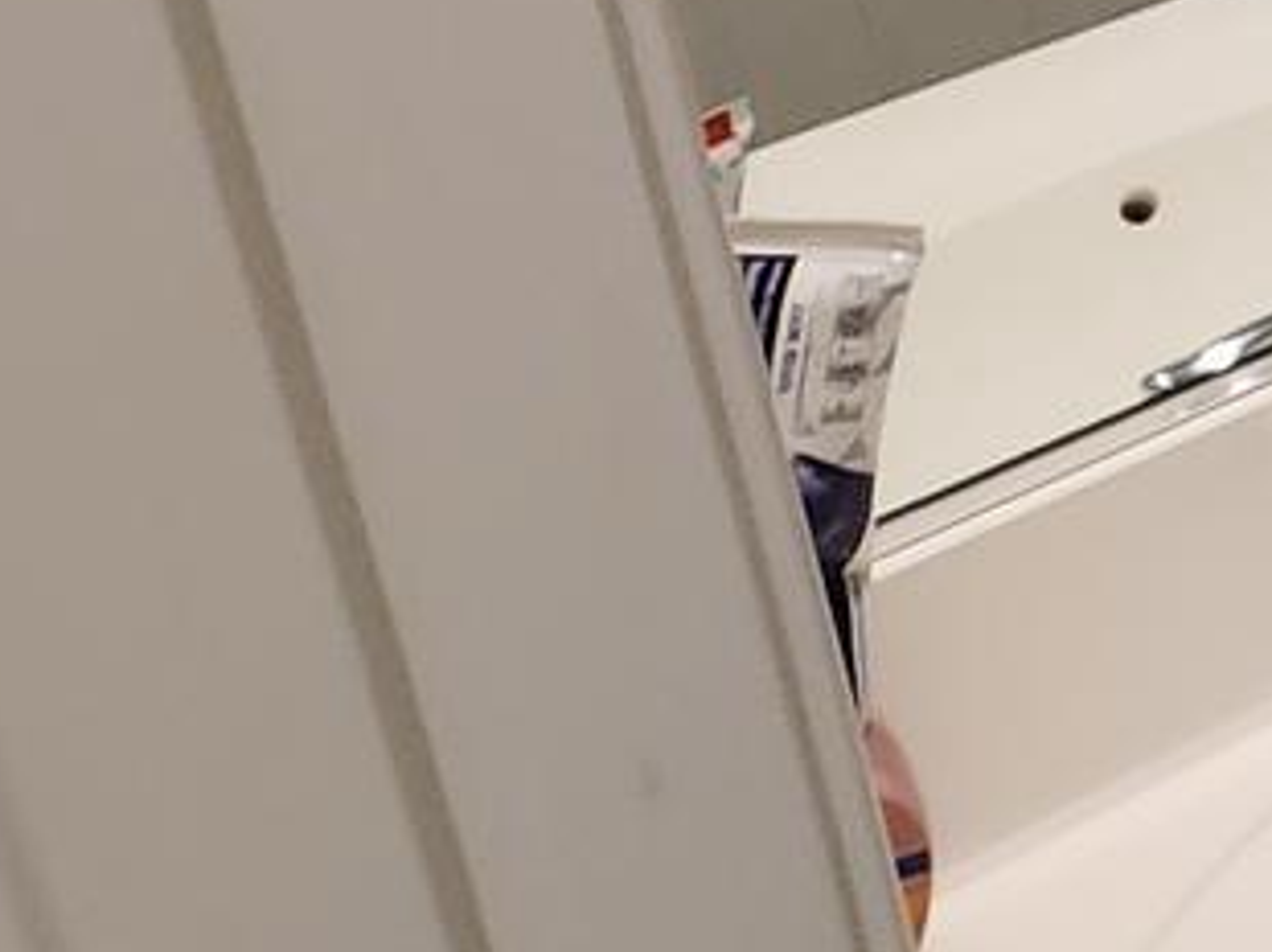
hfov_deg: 12.6
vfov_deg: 14.9
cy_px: -784
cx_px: 3545
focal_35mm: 86
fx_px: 3158
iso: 200
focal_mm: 2.2
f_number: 2.2
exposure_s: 1/60
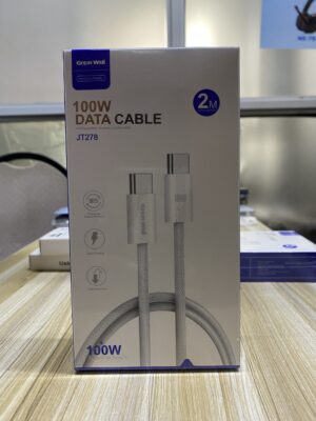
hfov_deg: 53.1
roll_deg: +1.8
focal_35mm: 26
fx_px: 316
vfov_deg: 67.3
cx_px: 158
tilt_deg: -8.3
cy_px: 210
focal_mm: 4.25
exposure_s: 1/50
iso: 100
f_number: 1.8
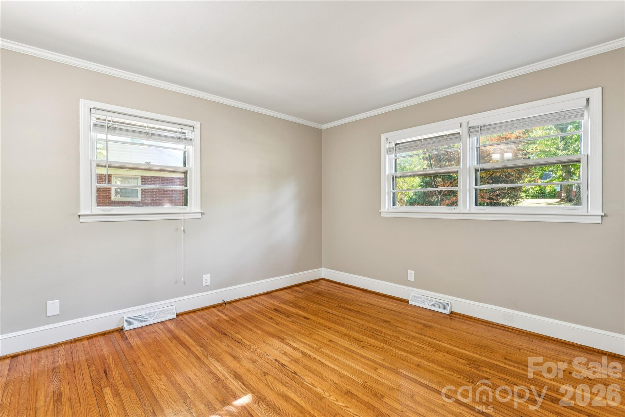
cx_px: 312
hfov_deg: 95.7
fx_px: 283
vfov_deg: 72.7
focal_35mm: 16
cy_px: 208
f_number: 11
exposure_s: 1
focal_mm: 16.3
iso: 100
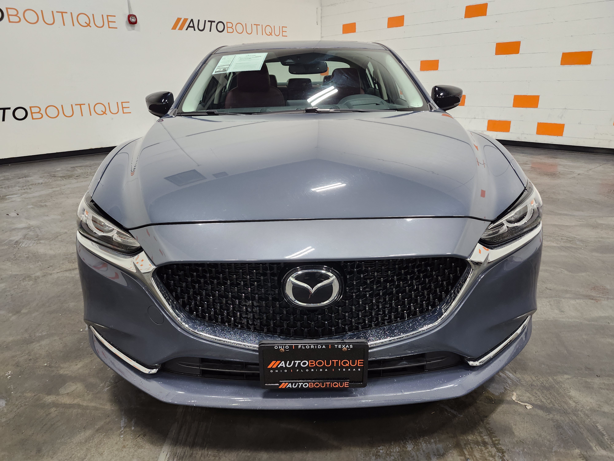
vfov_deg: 58.9
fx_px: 408
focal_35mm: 23
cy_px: 230
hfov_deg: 73.9
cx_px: 307
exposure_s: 1/120
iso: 200
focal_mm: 5.54
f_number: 1.8
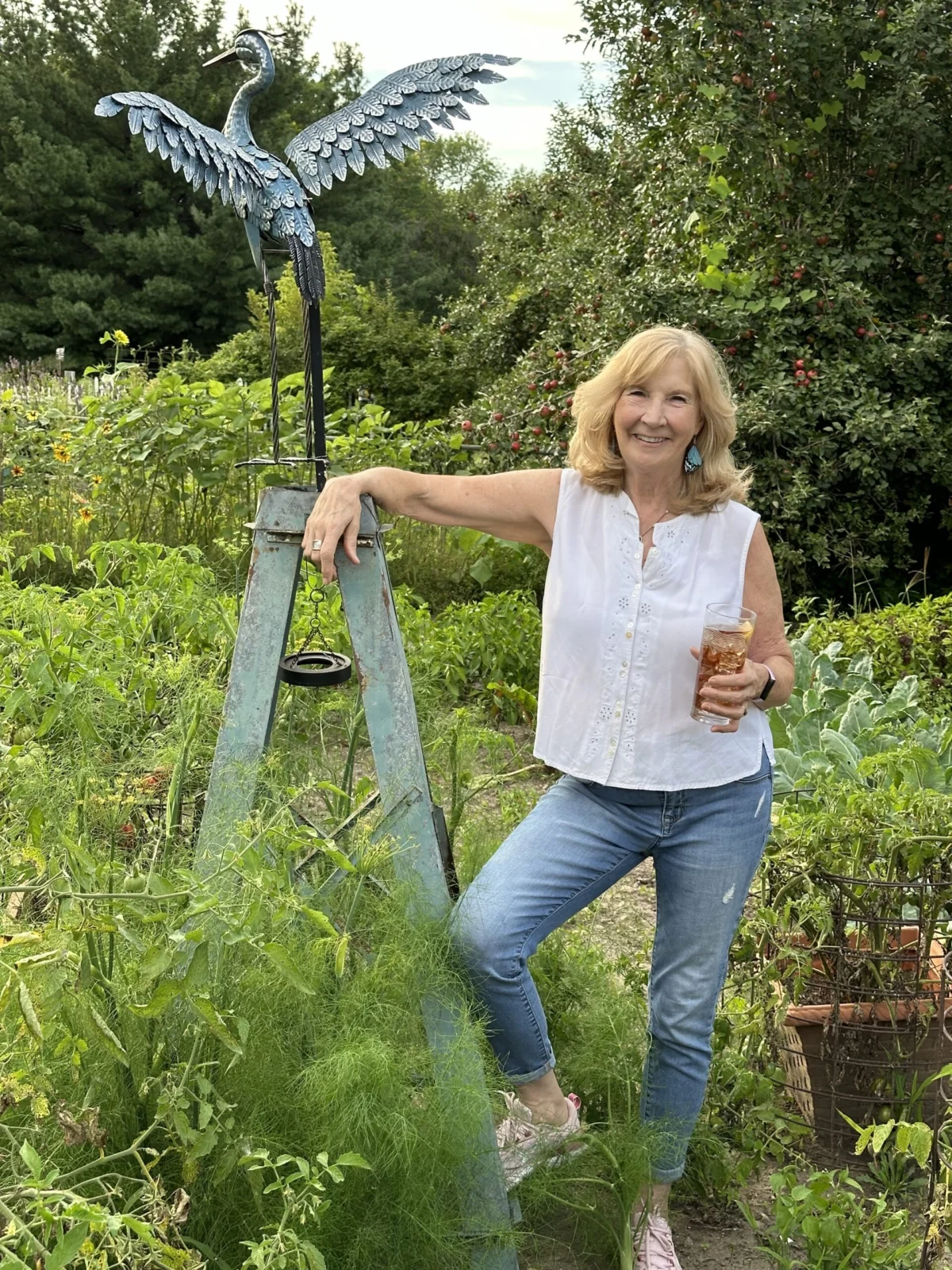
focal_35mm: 48
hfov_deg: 30.3
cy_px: 635
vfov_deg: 39.7
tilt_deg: -8.1
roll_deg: -1.9
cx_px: 476
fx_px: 1760
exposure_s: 1/389
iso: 64
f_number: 1.78
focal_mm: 6.86
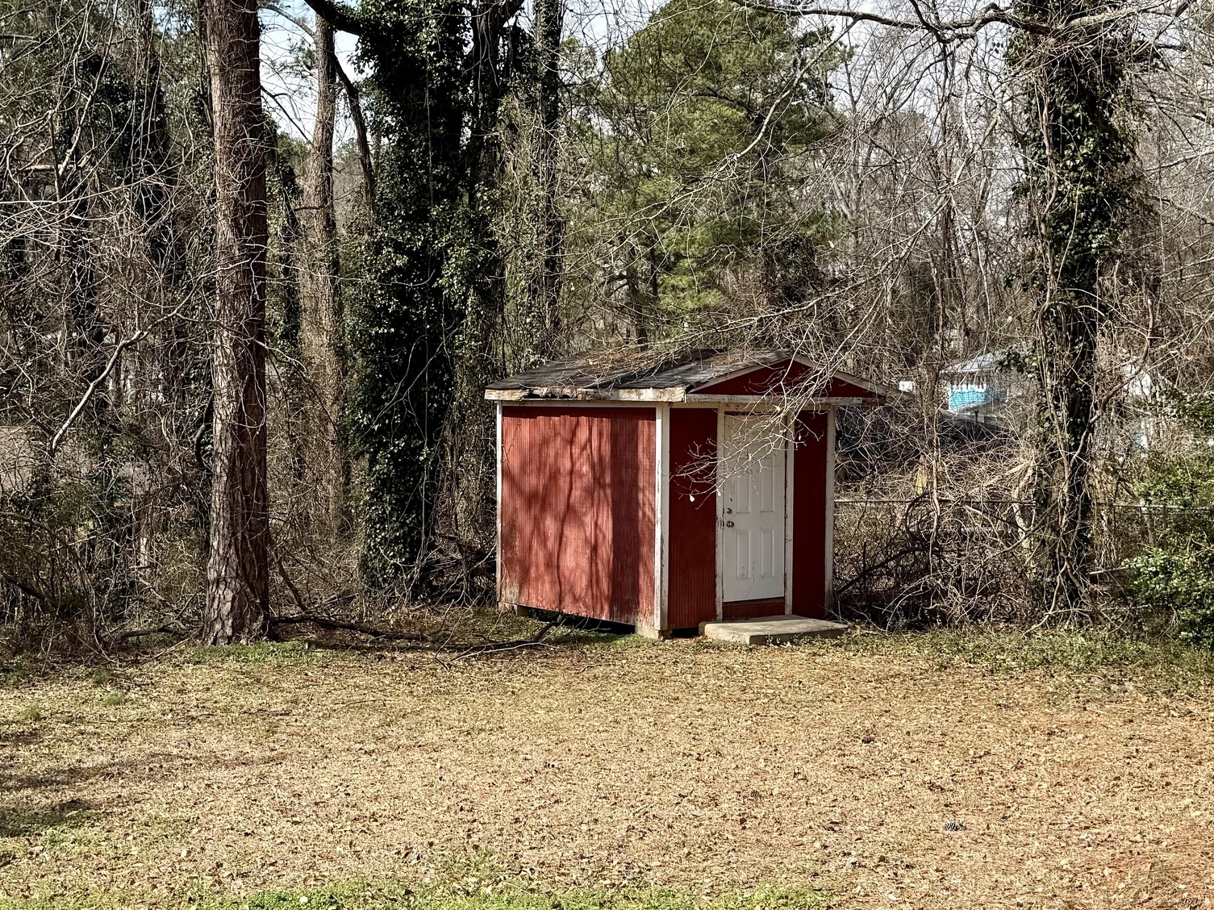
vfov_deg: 29.7
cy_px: 492
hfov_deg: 38.8
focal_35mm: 49
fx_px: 1718
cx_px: 519
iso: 80
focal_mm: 6.76
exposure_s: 1/2445
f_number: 1.78
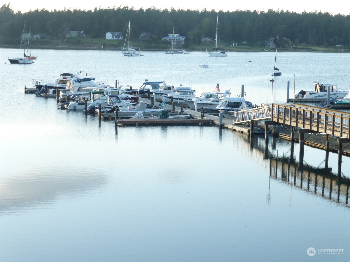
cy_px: 131
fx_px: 910
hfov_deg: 21.8
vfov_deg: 16.4
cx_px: 175
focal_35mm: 90
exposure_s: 1/60
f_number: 5.2
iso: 100
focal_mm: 16.1
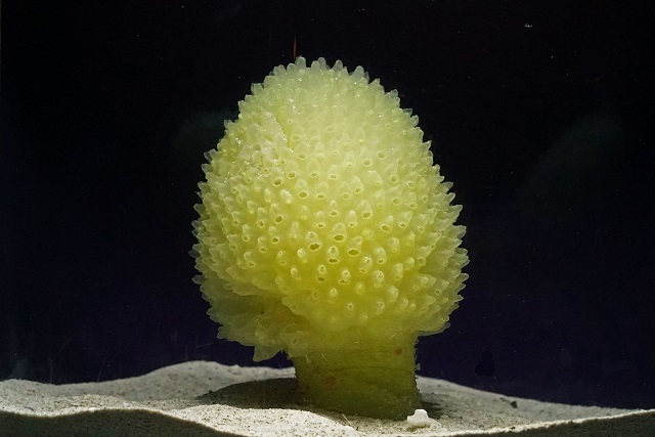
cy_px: 218
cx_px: 328
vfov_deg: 15.2
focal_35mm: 90
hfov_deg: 22.6
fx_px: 1638
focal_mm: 90
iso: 10000
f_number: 7.1
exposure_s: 1/125
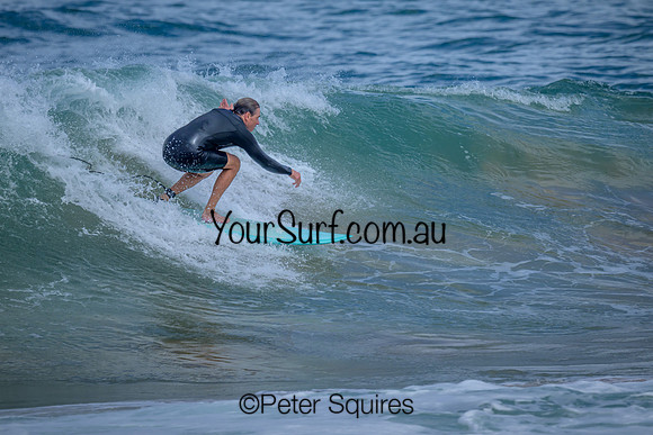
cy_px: 156
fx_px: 19872
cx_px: 331
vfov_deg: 1.3
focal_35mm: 1095
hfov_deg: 1.9
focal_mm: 800
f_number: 6.3
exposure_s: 1/2500
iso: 400
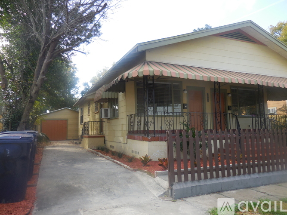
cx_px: 144
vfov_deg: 54.9
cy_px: 108
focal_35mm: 25
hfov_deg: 69.4
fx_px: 207
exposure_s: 1/320
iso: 125
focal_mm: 4.5
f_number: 3.3
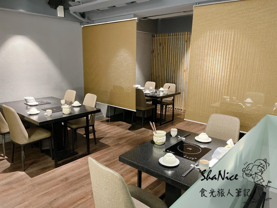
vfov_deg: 53.1
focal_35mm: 26
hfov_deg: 67.3
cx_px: 138
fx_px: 208
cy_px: 104
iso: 640
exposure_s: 1/30
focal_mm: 5.1
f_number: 1.6
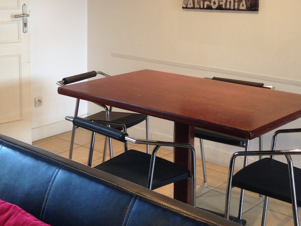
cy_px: 53
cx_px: 107
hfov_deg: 31.0
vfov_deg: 23.4
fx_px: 539
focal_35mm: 62
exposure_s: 1/20
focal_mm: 4.12
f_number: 2.4
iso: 64
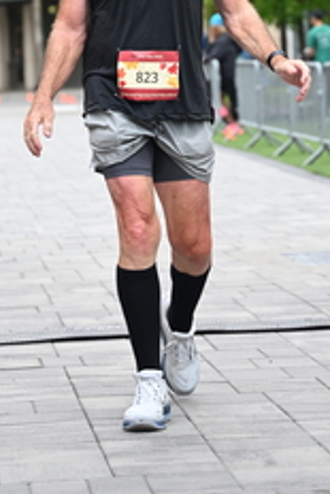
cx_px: 184
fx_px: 2279
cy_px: -51
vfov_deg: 12.2
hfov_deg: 8.3
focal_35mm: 166
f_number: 2.8
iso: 640
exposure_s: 1/2000
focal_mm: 70
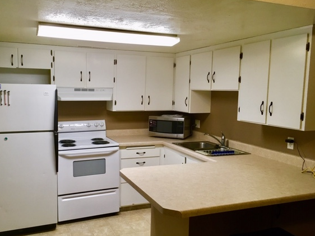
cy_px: 119
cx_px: 137
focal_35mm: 33
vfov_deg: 43.0
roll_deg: -0.1
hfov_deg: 55.2
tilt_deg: -6.3
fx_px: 300
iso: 100
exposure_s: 1/30
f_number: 2.2
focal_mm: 4.15
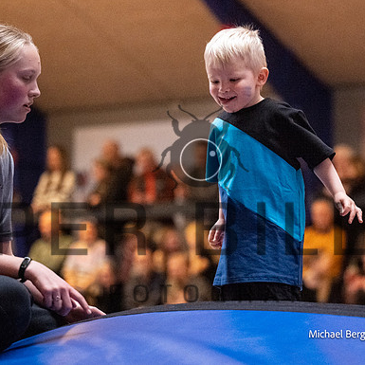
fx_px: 2052
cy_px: 148
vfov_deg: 10.2
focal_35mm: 172
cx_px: 254
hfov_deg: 10.2
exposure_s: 1/1250
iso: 16000
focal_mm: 110
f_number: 2.8
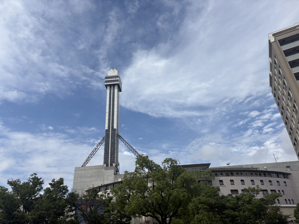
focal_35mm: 26
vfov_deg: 53.1
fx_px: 225
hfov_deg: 67.3
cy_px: 112
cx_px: 150
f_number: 1.6
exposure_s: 1/7813
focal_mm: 5.96
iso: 50
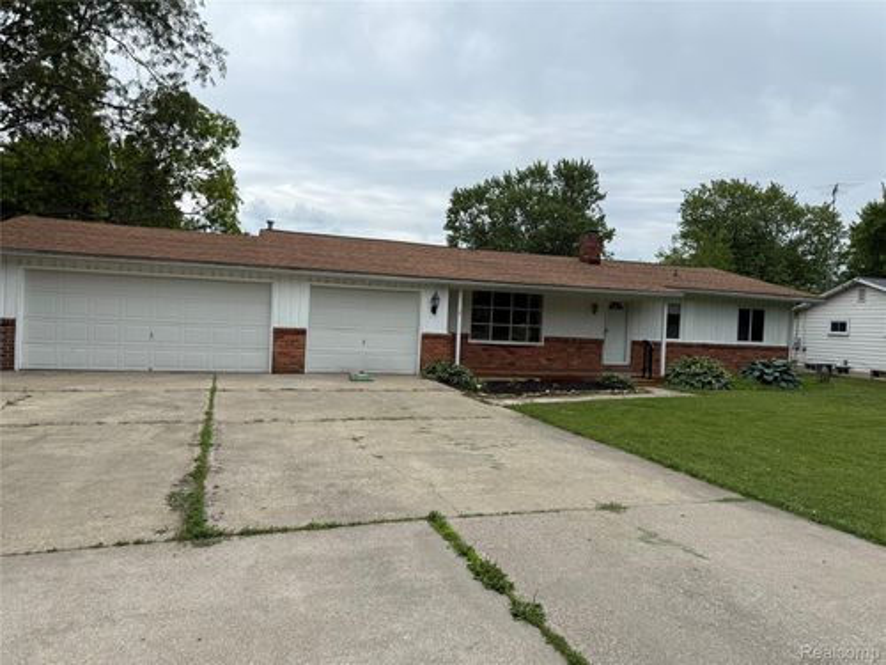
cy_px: 332
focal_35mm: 24
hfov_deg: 71.6
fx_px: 614
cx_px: 443
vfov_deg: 56.8
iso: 80
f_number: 1.78
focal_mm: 6.76
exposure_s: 1/2907
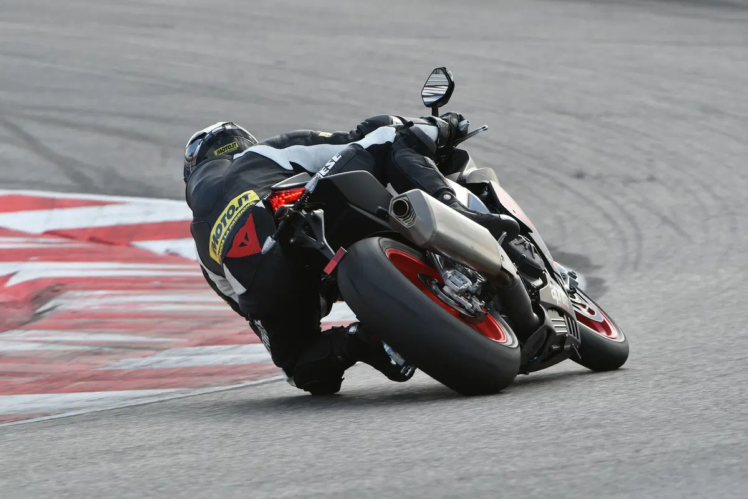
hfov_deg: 3.4
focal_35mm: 600
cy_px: 250
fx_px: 12466
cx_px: 374
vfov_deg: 2.3
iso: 400
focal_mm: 400
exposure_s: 1/400
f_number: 8
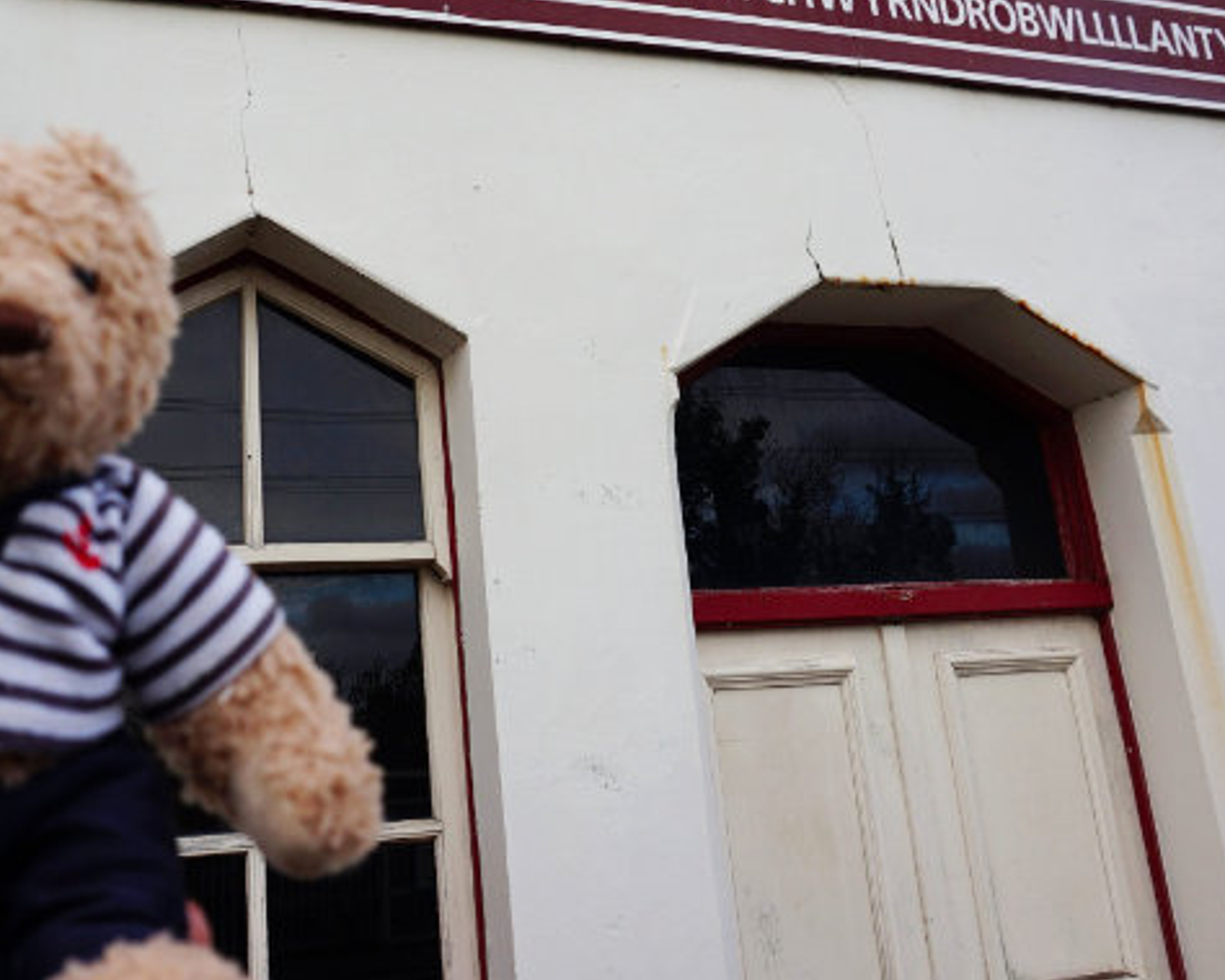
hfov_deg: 47.7
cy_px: 325
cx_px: 494
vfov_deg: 38.7
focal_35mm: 38
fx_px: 1377
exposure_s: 1/60
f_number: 5.6
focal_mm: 16
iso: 100
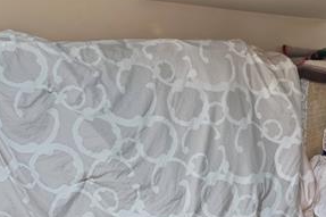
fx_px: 516
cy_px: 107
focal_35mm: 57
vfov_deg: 23.8
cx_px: 193
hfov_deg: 35.0
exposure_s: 1.6
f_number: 8
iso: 400
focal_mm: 16
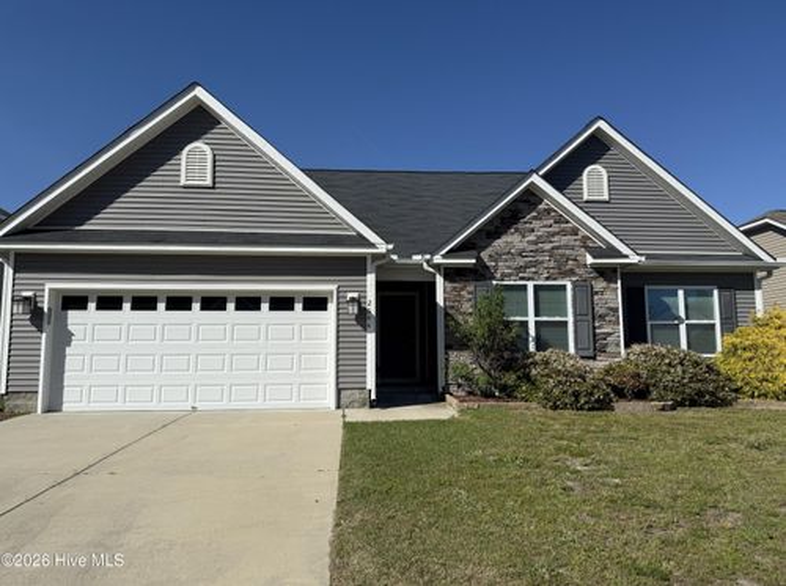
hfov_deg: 71.7
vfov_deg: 56.7
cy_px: 293
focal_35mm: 24
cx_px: 393
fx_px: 544
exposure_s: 1/8130
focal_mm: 6.76
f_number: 1.78
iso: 80
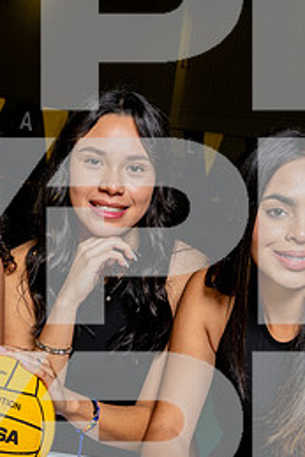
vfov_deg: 23.9
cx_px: 12
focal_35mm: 85
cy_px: 232
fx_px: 1079
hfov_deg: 15.8
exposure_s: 1/250
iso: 100
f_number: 7.1
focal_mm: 38
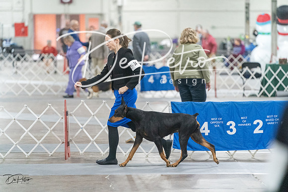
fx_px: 1424
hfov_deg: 11.5
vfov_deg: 7.7
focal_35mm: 178
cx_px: 144
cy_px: 96
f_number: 3.2
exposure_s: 1/400
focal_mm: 178
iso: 12800
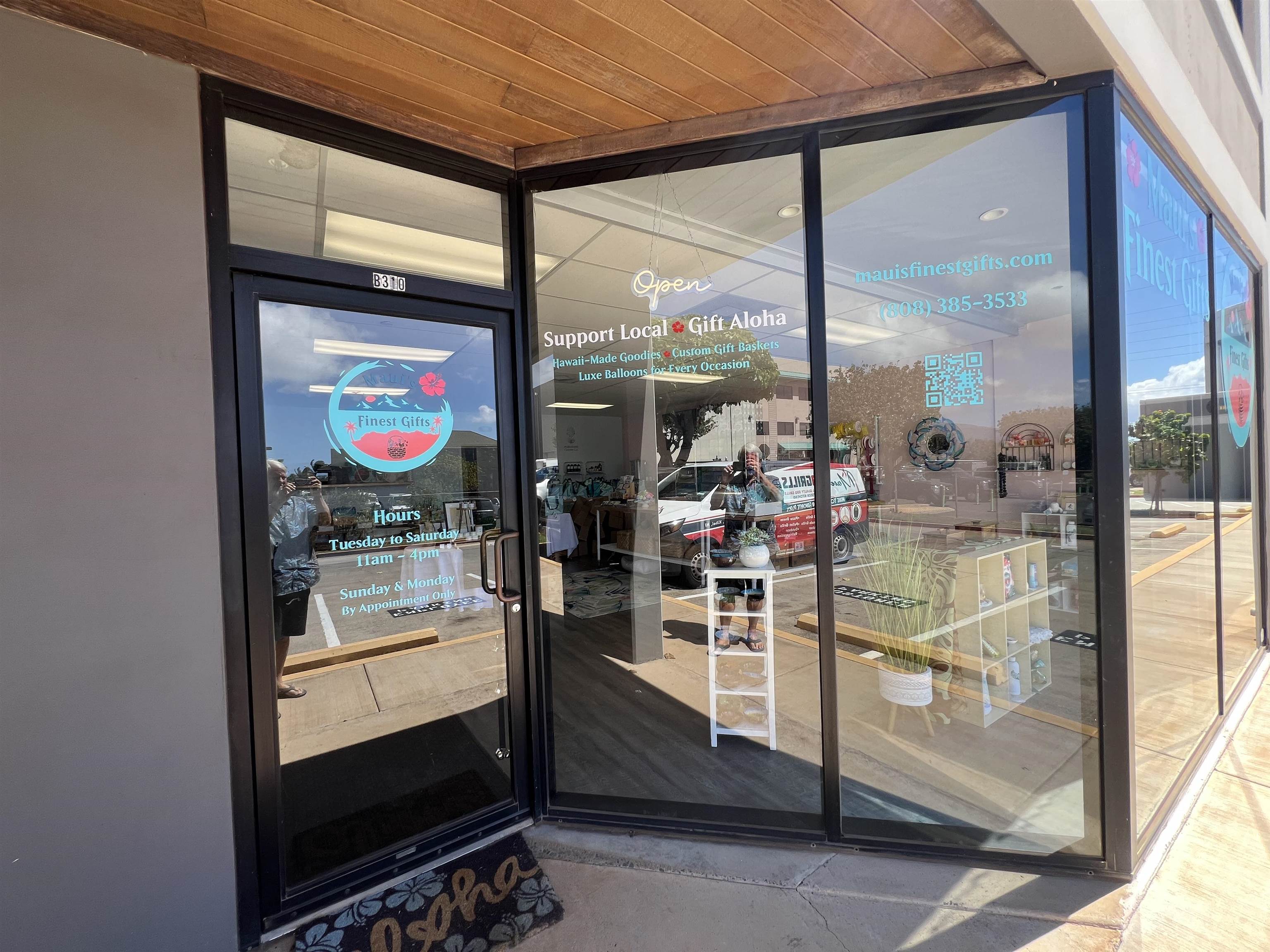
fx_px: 477
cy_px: 476
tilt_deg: -0.4
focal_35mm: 13
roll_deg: +1.5
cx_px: 635
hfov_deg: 106.2
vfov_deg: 89.9
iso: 32
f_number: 1.8
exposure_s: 1/281
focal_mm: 1.57
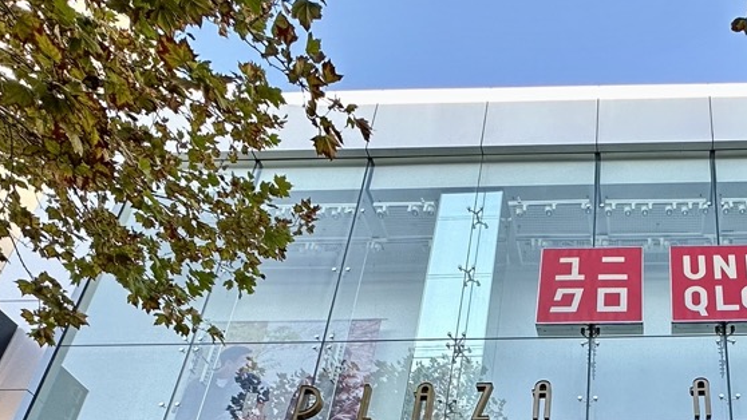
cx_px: 643
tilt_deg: +24.0
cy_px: 594
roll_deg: +0.3
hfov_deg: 51.4
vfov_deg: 26.5
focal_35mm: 35
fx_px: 693
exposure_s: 1/99
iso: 50
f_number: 2.2
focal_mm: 2.22
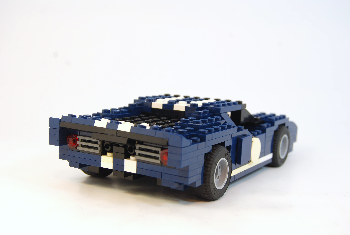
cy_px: 118
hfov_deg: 38.8
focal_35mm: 51
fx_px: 496
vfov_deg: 26.6
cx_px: 175
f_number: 7.1
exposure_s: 1/60
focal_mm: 34
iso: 200
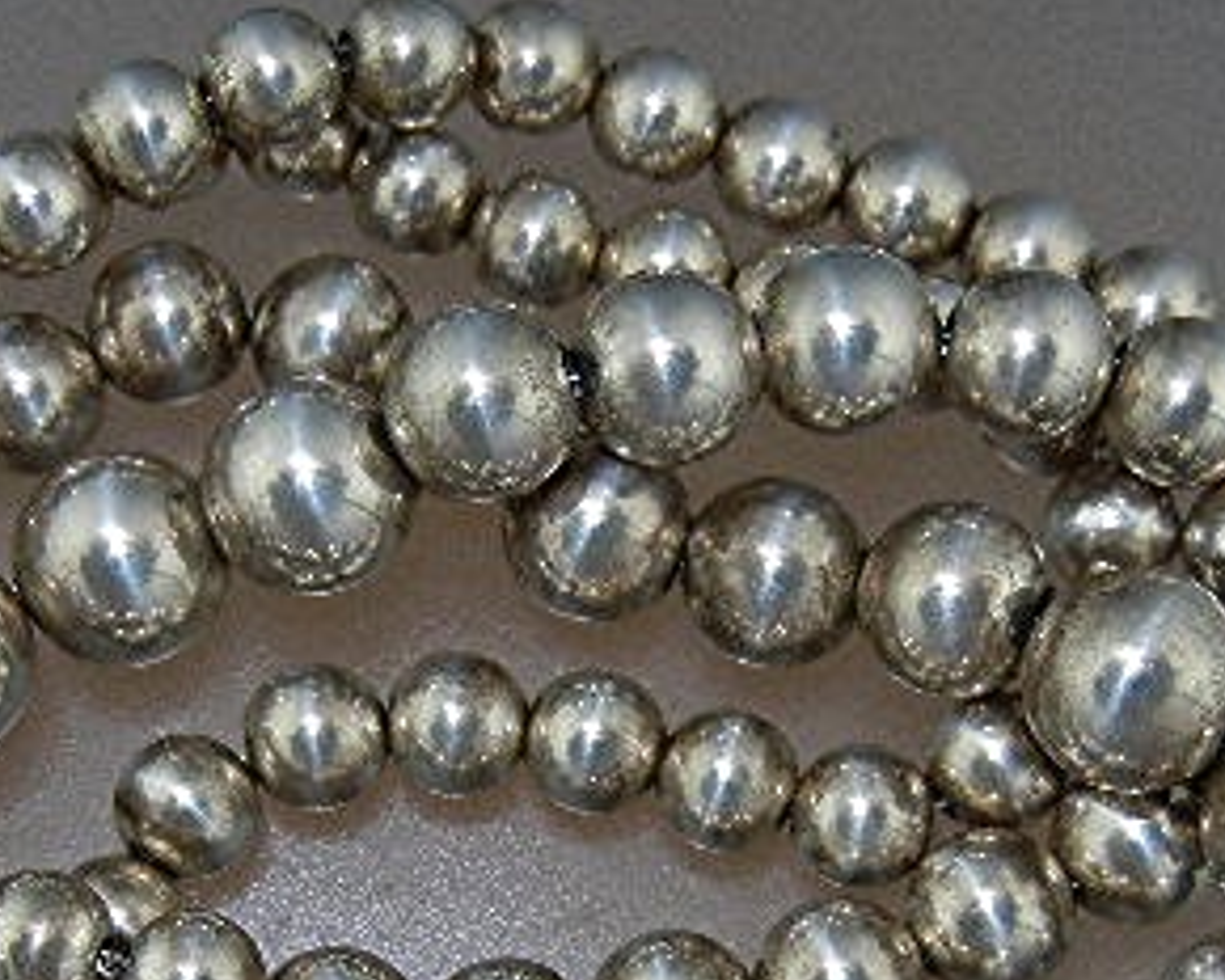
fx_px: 3517
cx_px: 583
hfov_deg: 19.8
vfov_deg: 15.7
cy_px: 798
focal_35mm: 97
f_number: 3.8
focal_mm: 8.1
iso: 200
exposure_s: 1/30
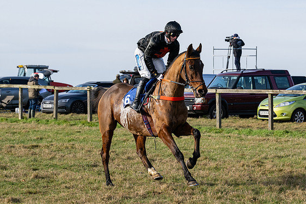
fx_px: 1487
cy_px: 127
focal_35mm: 175
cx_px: 142
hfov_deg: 11.7
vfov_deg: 7.8
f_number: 5
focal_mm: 94
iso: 400
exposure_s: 1/2500
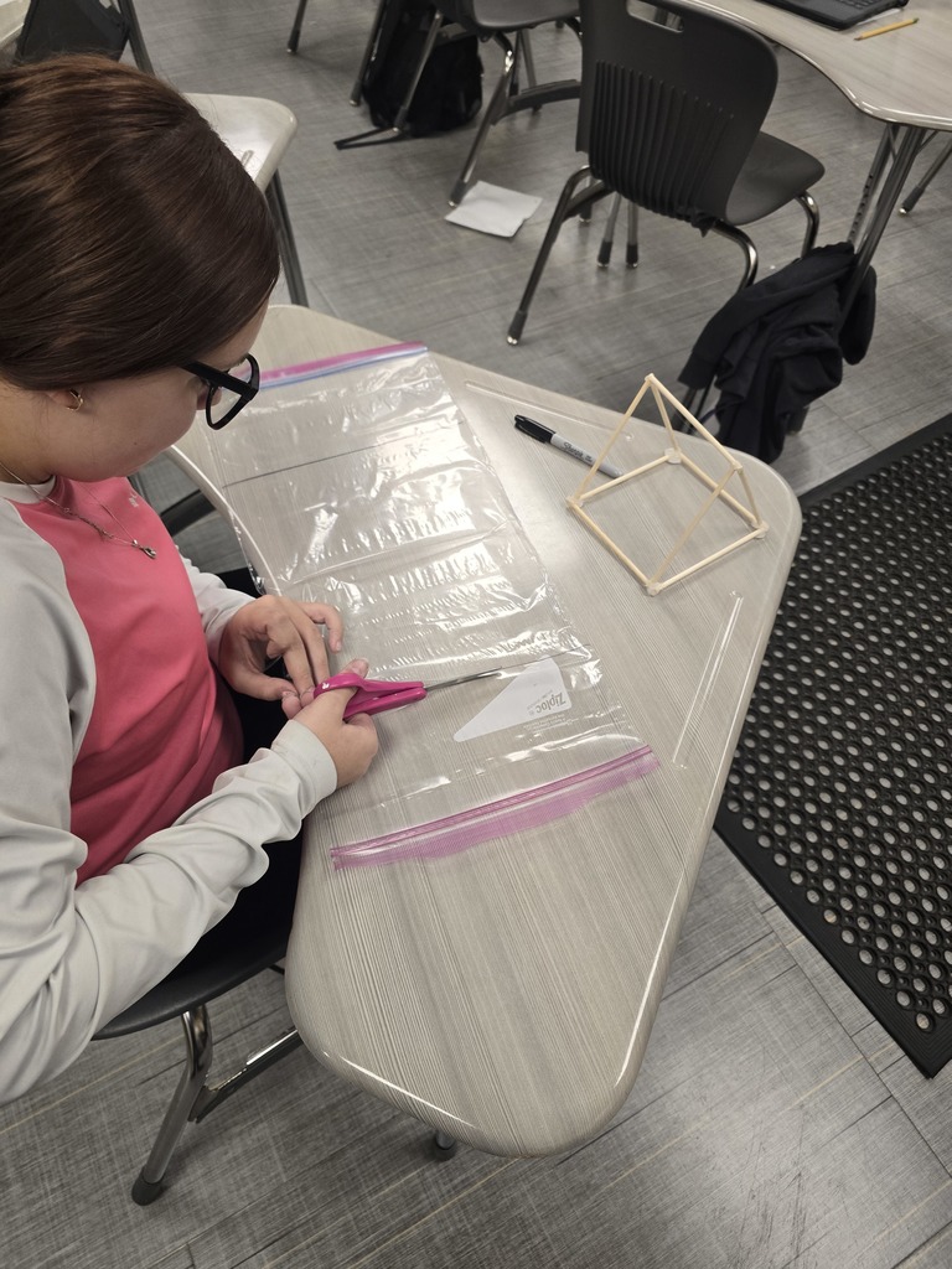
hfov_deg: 58.9
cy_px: 634
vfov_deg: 73.9
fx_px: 843
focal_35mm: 23
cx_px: 476
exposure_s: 1/120
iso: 250
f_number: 1.7
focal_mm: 6.3
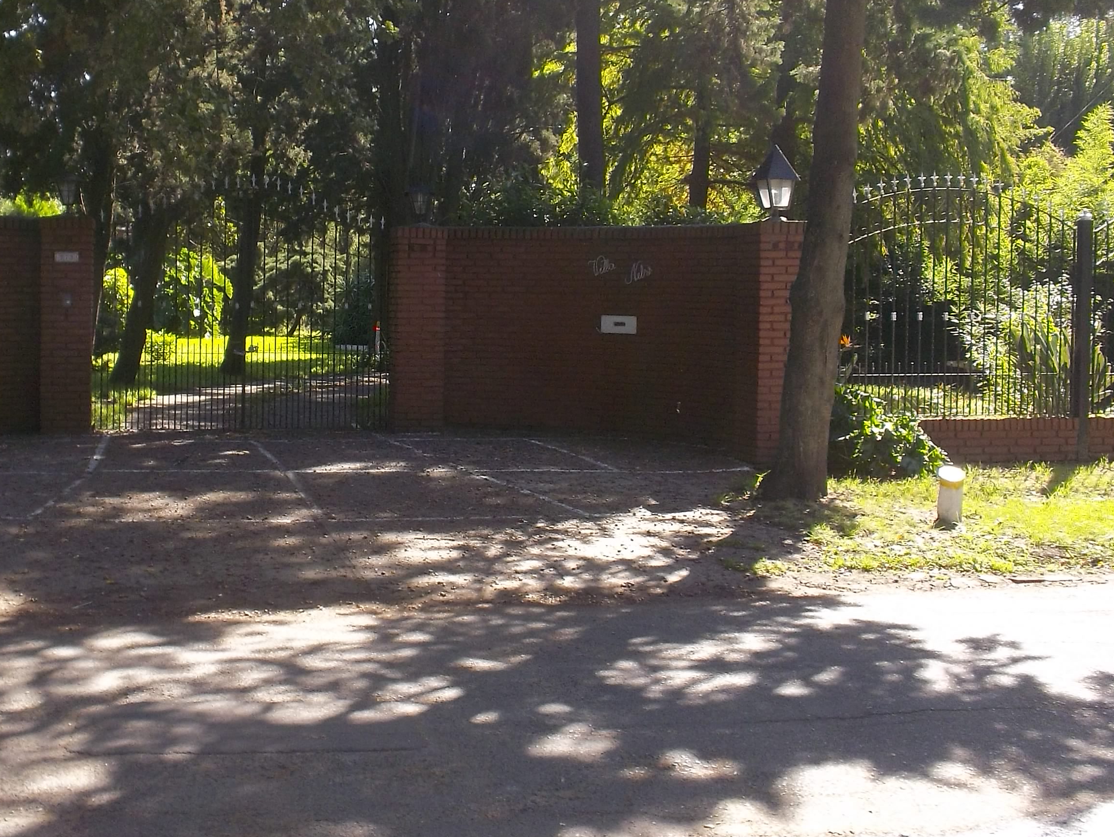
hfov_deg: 40.7
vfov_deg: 31.5
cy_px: 356
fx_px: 1482
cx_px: 373
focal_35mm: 46
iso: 80
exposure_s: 1/200
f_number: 3.3
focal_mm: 4.1
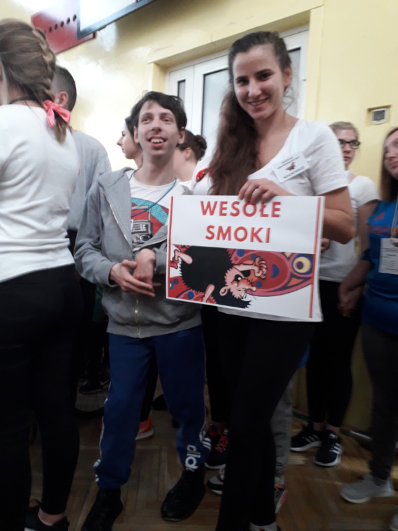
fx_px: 414
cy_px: 266
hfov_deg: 51.4
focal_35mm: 27
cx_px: 199
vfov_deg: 65.3
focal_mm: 3.6
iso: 200
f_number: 1.9
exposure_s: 1/25
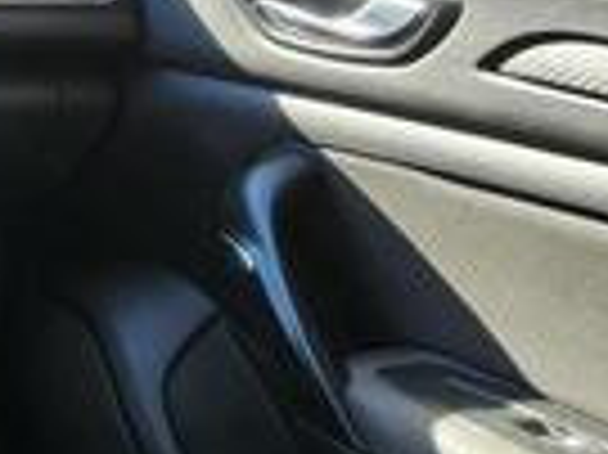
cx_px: -757
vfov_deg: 21.7
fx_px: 1106
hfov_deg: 16.6
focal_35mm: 63
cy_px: -79
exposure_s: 1/120
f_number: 2.2
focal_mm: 2.2
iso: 50
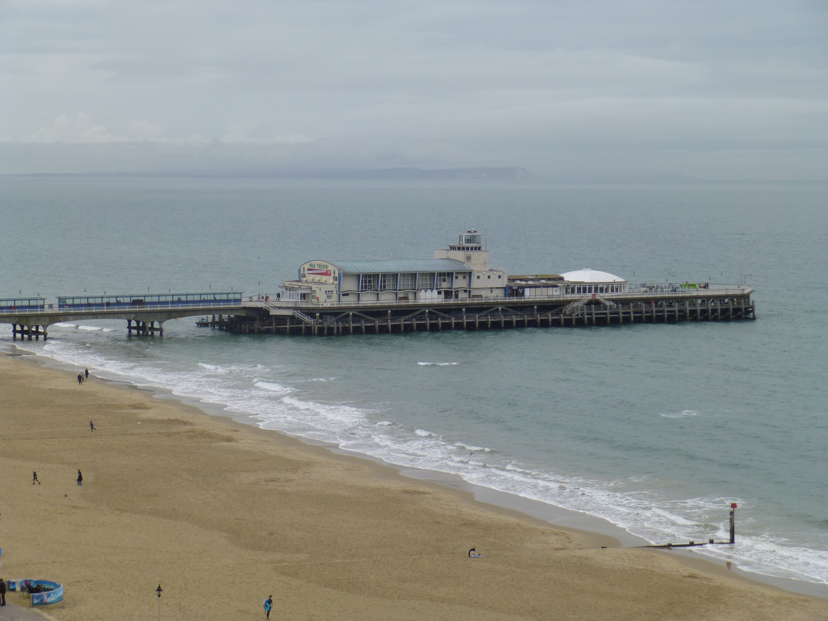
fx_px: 2201
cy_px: 310
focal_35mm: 92
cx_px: 414
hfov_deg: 21.3
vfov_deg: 16.1
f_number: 5.2
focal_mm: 16.5
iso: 100
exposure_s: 1/250
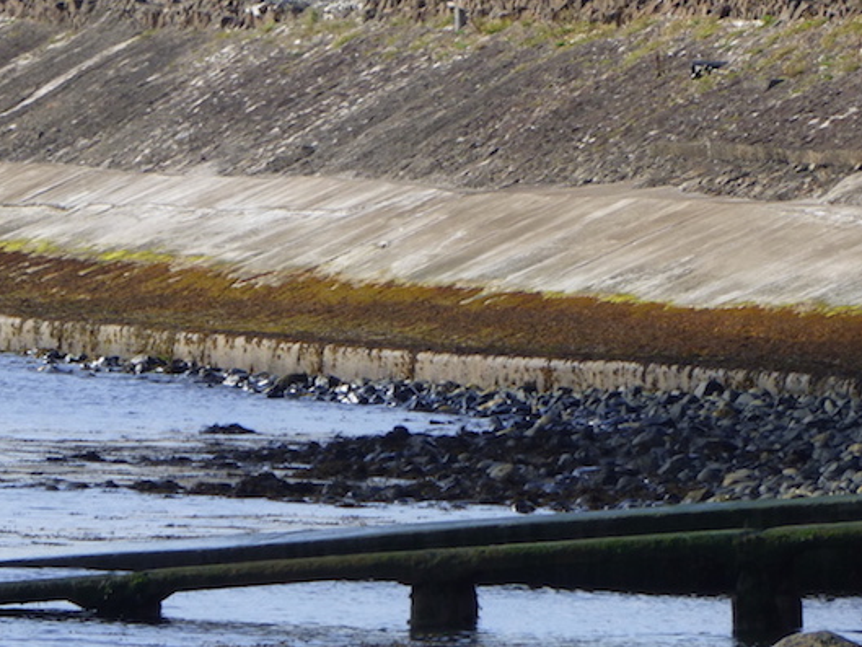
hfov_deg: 2.3
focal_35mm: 846
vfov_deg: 1.8
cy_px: 89
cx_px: 203
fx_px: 21072
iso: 100
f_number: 5.6
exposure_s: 1/500
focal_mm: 79.17
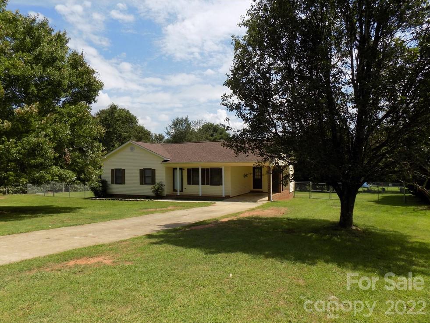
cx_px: 210
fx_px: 298
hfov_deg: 71.6
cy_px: 168
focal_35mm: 24
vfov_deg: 56.8
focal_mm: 4
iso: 80
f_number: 3.1
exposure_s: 1/1000
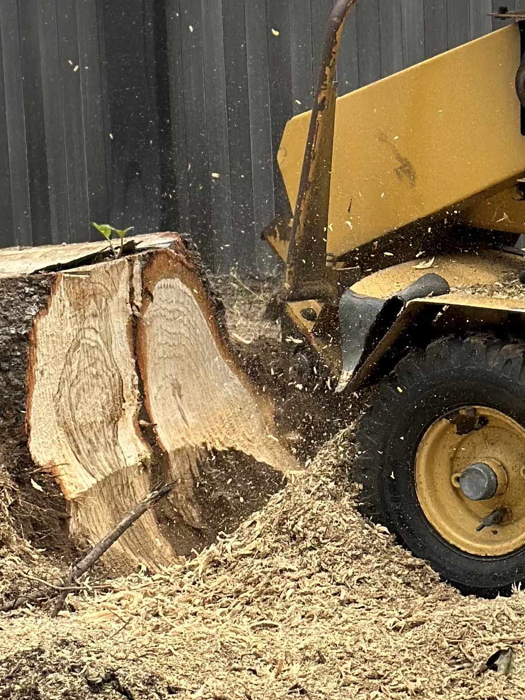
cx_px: 357
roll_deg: +1.4
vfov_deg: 12.5
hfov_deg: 9.4
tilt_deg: -11.1
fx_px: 3194
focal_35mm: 158
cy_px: 234
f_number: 1.78
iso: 80
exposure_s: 1/1667
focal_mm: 6.86
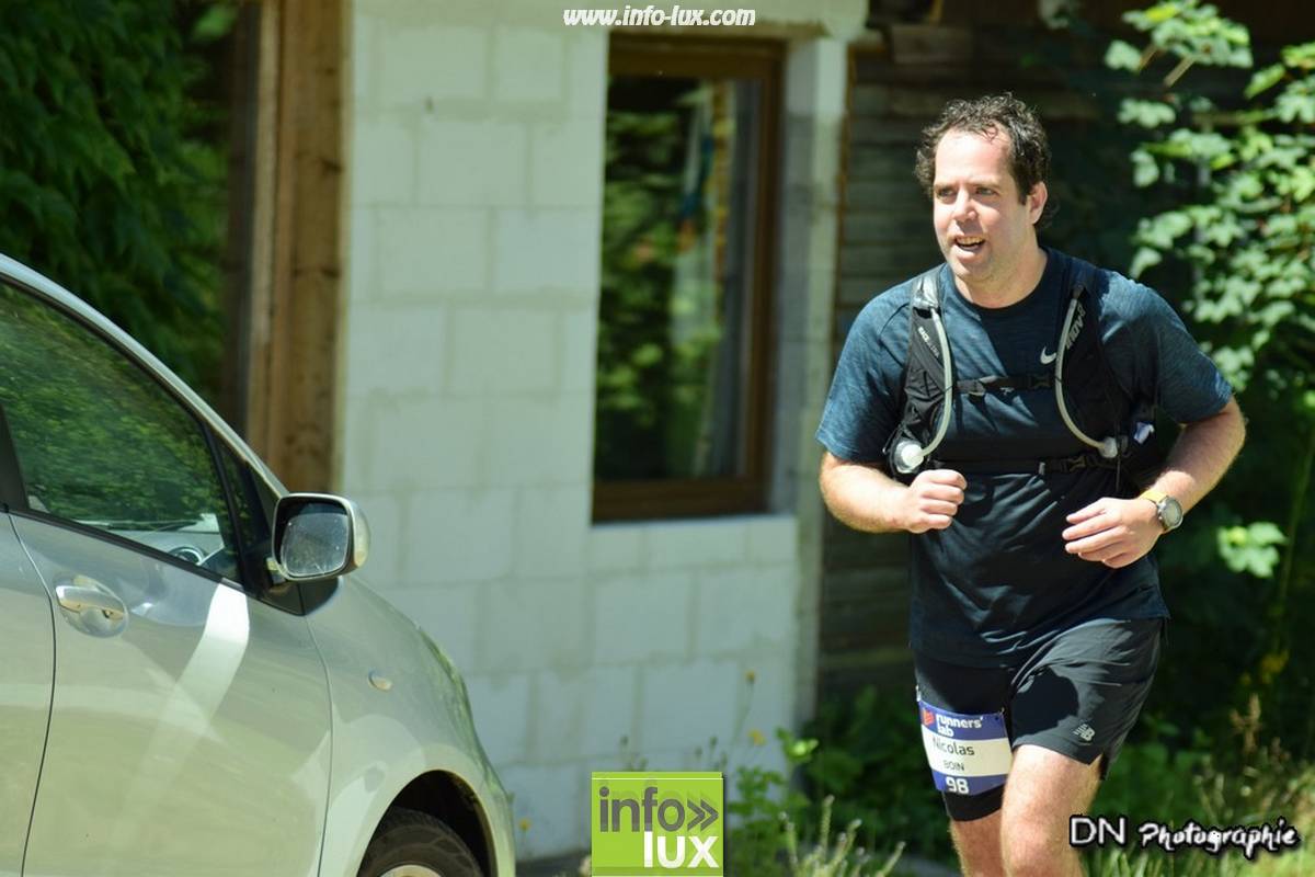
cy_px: 438
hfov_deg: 8.3
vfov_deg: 5.6
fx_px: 9040
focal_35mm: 248
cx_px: 658
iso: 400
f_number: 4.5
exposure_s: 1/1250
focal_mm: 165
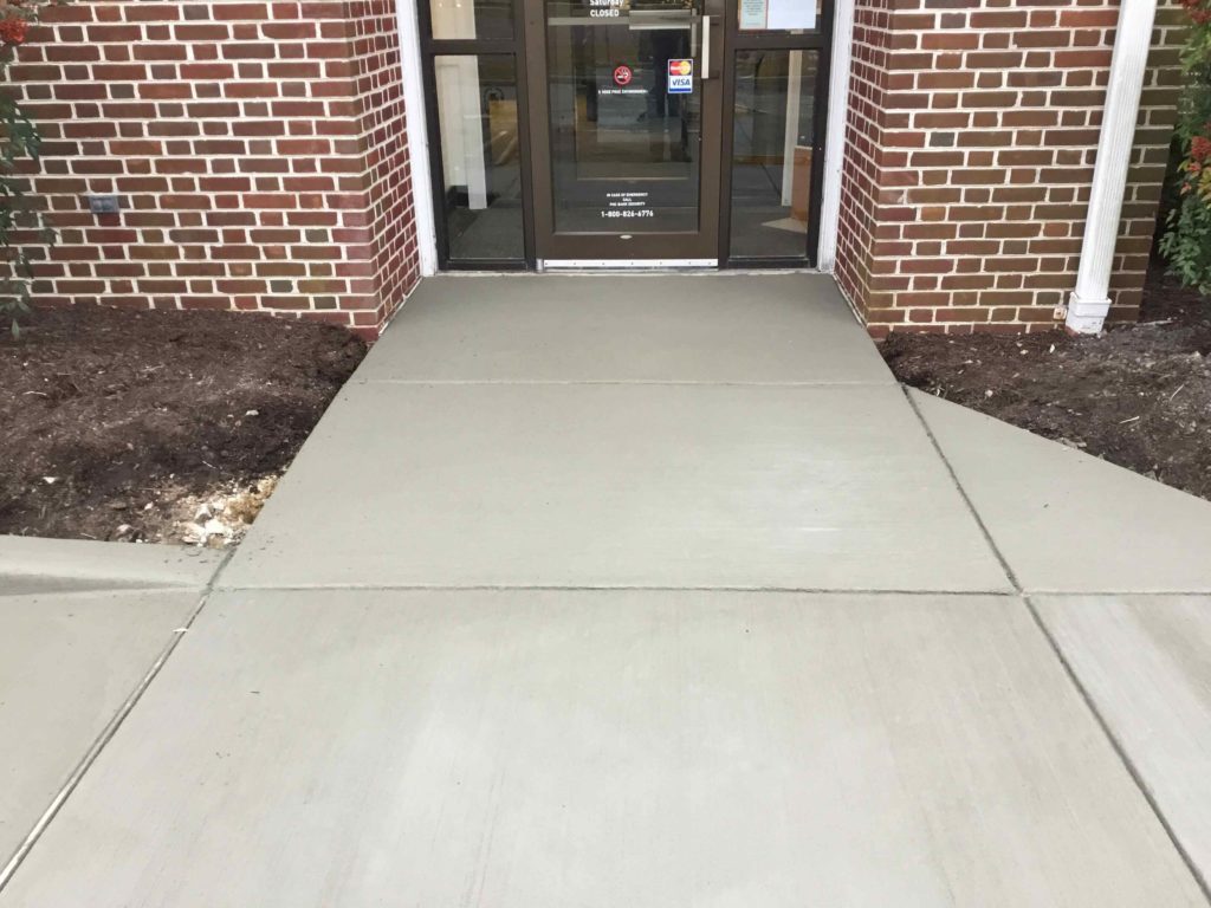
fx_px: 1084
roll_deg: +0.7
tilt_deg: -23.2
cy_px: 454
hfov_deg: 58.4
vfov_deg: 45.4
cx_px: 606
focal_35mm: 31
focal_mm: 3.3
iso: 64
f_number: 2.4
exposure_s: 1/30
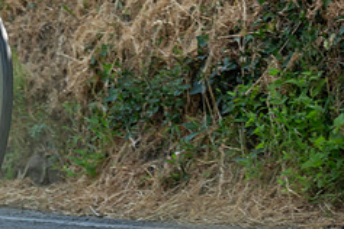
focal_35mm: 529
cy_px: 6
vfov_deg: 2.6
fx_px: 5054
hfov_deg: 3.9
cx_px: 18
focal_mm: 130
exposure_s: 1/1000
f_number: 3.5
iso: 500
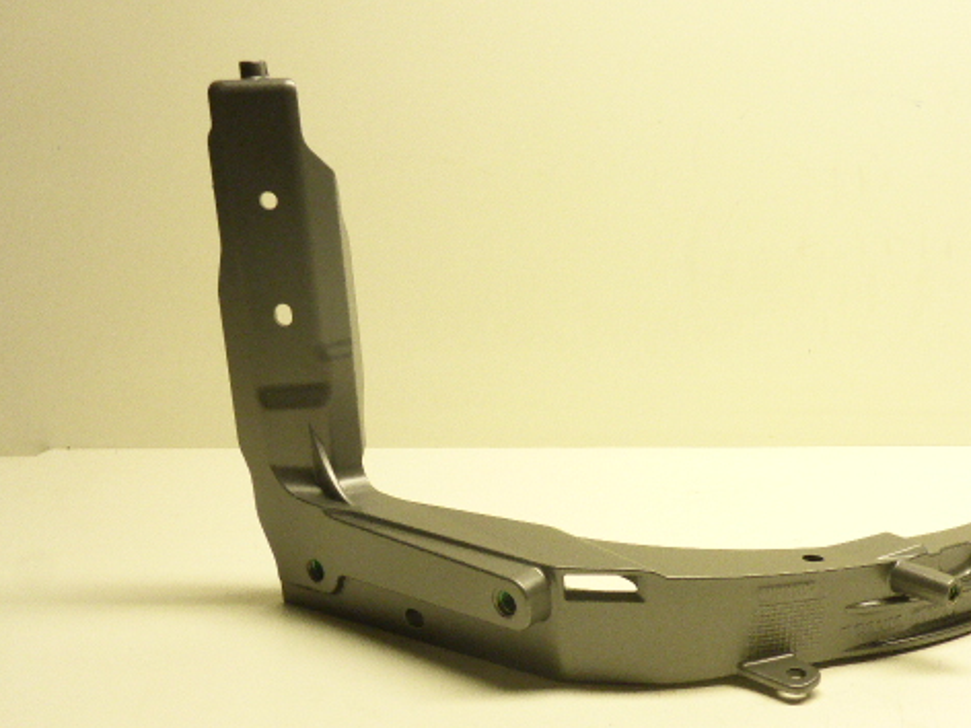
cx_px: 636
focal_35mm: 38
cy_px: 364
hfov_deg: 48.3
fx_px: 1066
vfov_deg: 37.7
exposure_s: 1/15
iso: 400
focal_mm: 4.9
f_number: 3.3
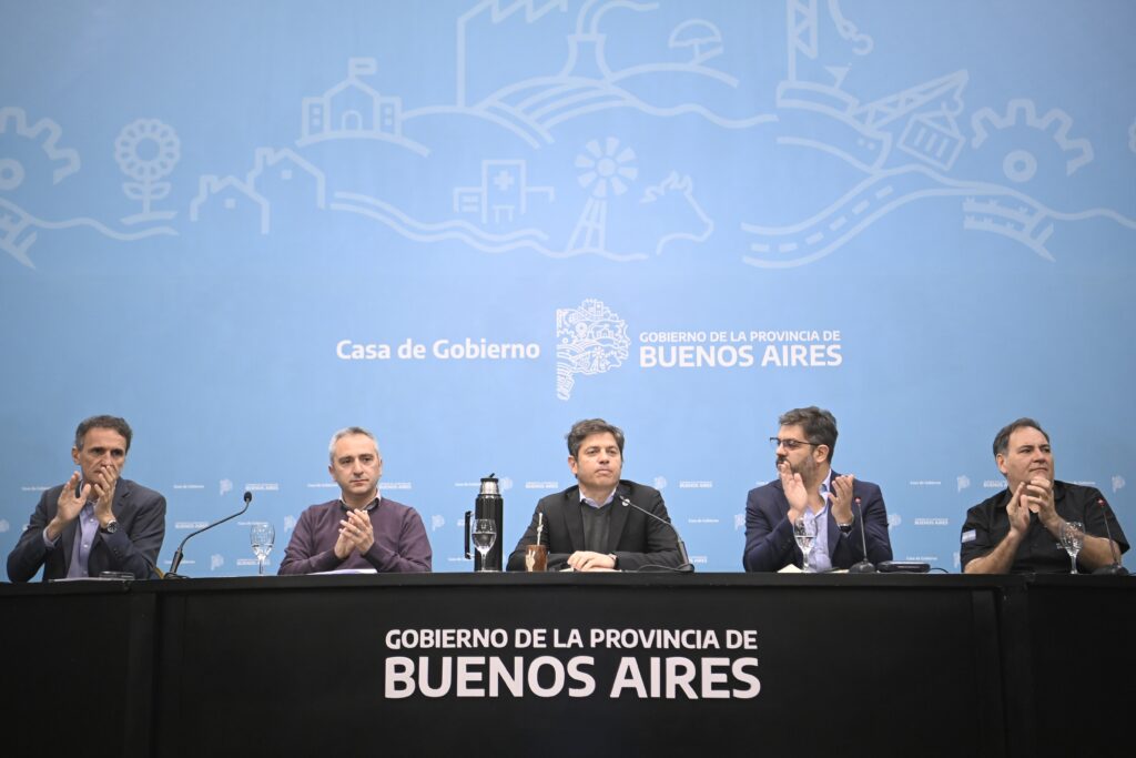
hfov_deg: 34.5
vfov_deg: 23.4
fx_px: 1830
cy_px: 379
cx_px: 568
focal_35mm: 58
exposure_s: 1/323
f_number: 3.2
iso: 3200
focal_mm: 58
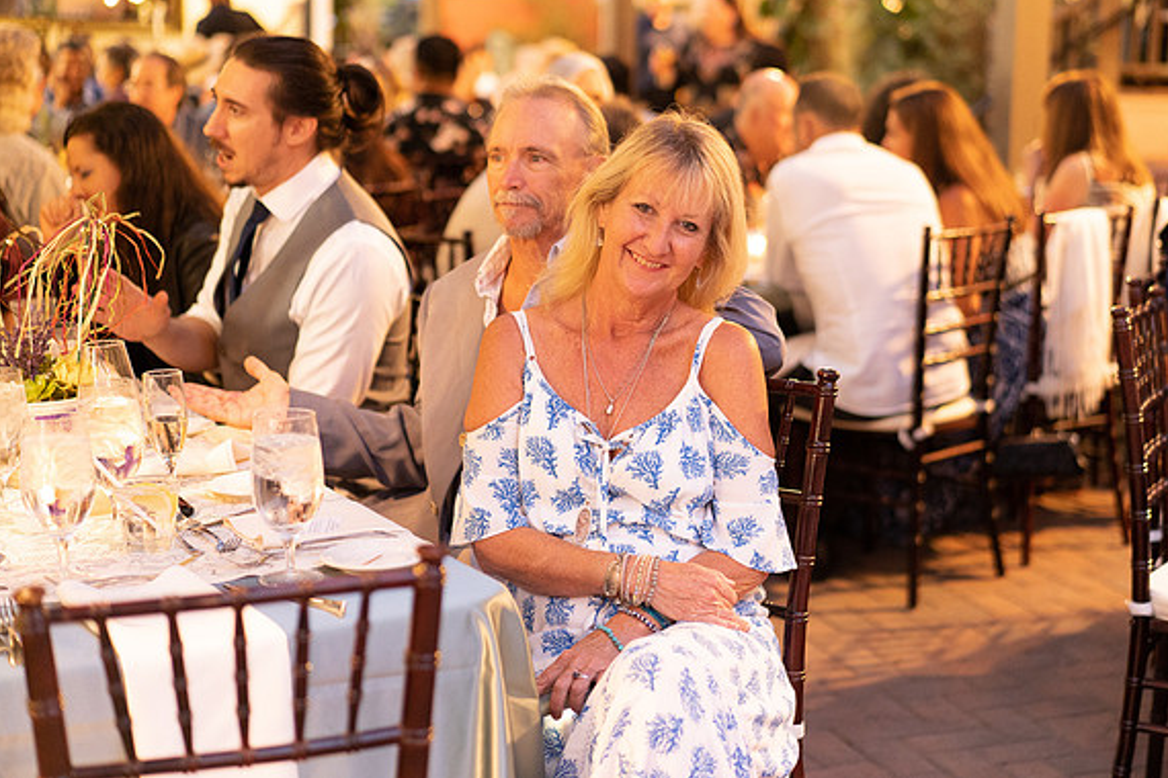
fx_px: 2011
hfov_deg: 32.4
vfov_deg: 21.9
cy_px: 343
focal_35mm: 62
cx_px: 650
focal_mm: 55
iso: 3200
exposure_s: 1/80
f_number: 2
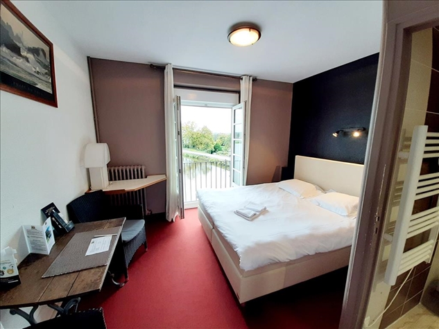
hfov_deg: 106.2
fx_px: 165
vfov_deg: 89.9
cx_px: 220
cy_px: 164
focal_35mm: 13
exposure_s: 1/50
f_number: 2.2
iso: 40
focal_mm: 1.42
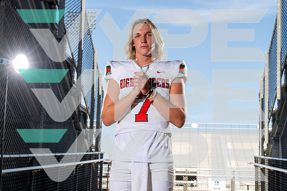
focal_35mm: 70
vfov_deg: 19.5
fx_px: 558
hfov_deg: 28.8
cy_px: 96
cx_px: 144
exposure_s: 1/250
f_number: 10
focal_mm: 70
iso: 160
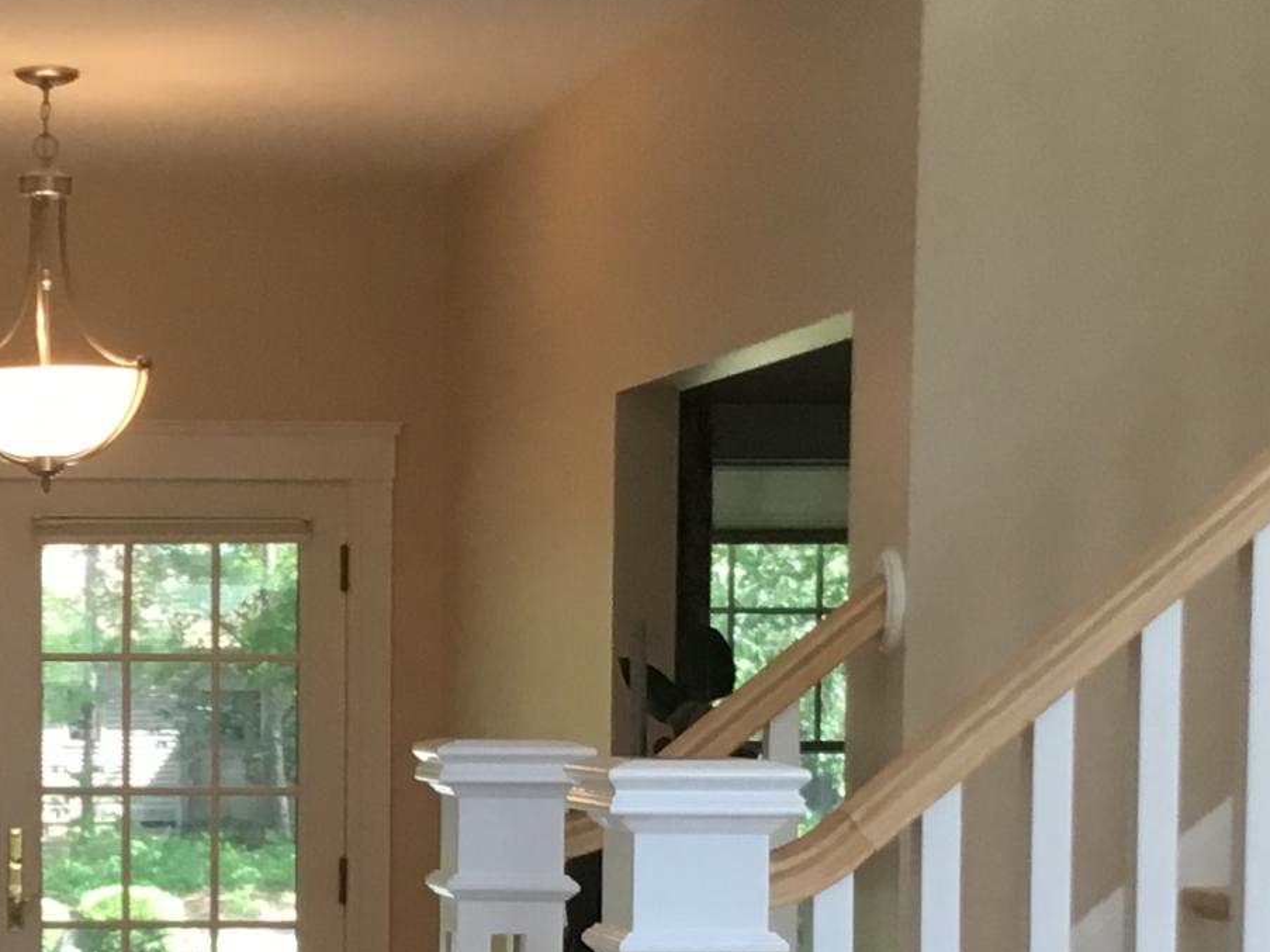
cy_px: 965
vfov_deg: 14.1
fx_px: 3778
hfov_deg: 18.7
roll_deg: +0.3
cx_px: 118
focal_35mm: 103
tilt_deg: -4.5
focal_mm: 3.3
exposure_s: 1/30
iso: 25
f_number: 2.4
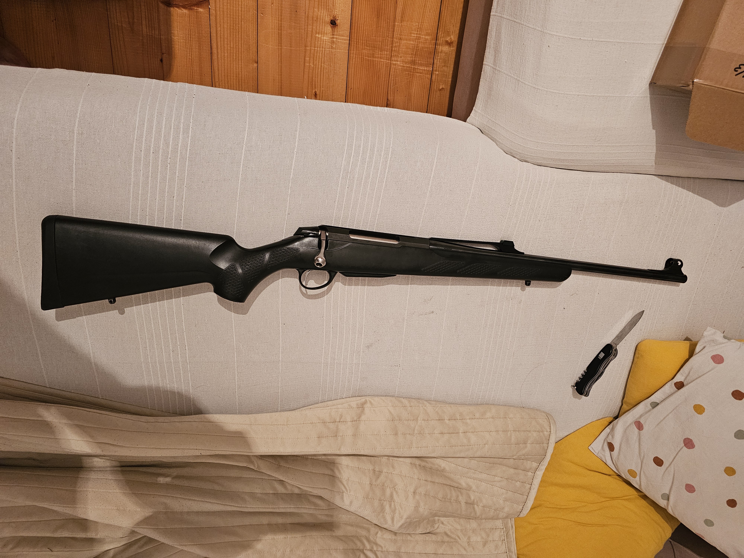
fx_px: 494
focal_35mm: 23
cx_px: 372
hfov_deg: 73.9
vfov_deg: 58.9
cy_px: 279
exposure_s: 1/50.3
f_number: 1.7
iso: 640
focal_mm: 6.3
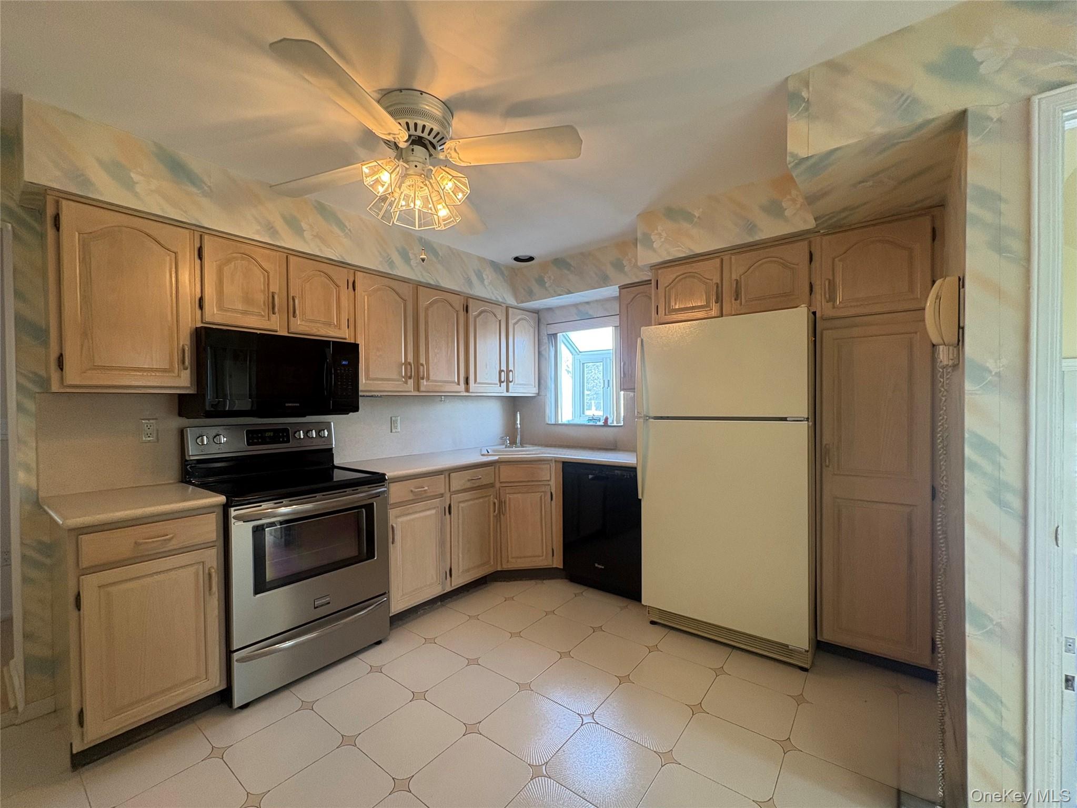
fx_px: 436
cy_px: 404
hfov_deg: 102.1
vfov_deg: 85.7
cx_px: 538
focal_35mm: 14
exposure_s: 1/60
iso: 160
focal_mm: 2.22
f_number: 2.2
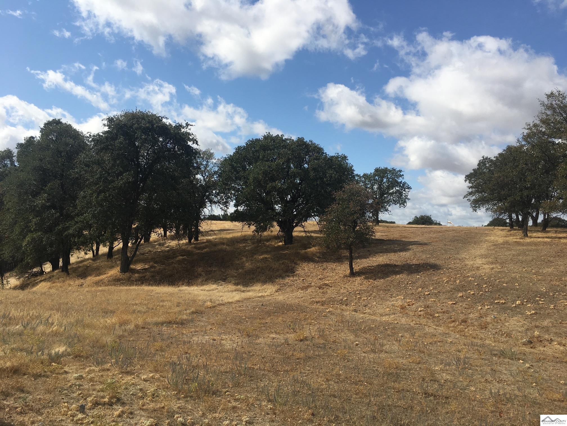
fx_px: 475
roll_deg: -1.7
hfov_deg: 61.7
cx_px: 284
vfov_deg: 48.2
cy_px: 213
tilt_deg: +3.8
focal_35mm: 29
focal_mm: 4.15
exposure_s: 1/2481
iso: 25
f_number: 2.2
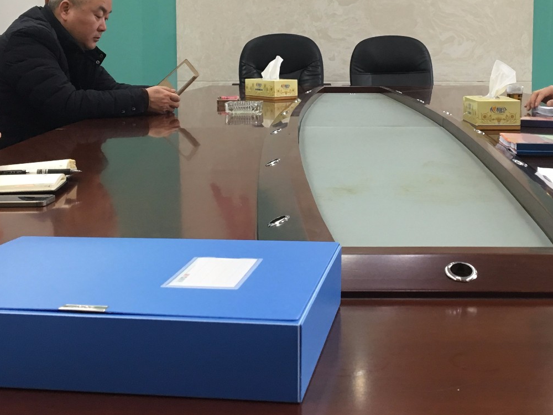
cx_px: 321
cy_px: 112
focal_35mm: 58
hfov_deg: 33.2
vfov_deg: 25.0
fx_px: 927
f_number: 2.2
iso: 125
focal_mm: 4.15
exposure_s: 1/33
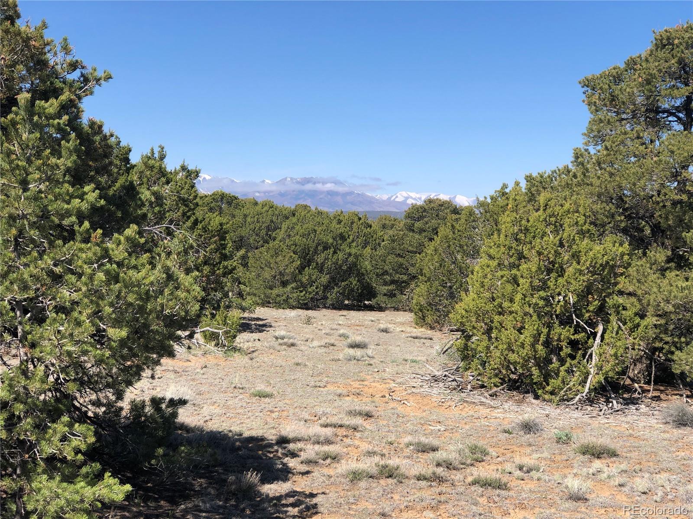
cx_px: 346
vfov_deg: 25.7
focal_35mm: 57
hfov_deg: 33.8
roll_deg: -2.4
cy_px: 260
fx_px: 1141
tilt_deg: -3.3
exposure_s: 1/727
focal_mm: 6.6
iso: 20
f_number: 2.8
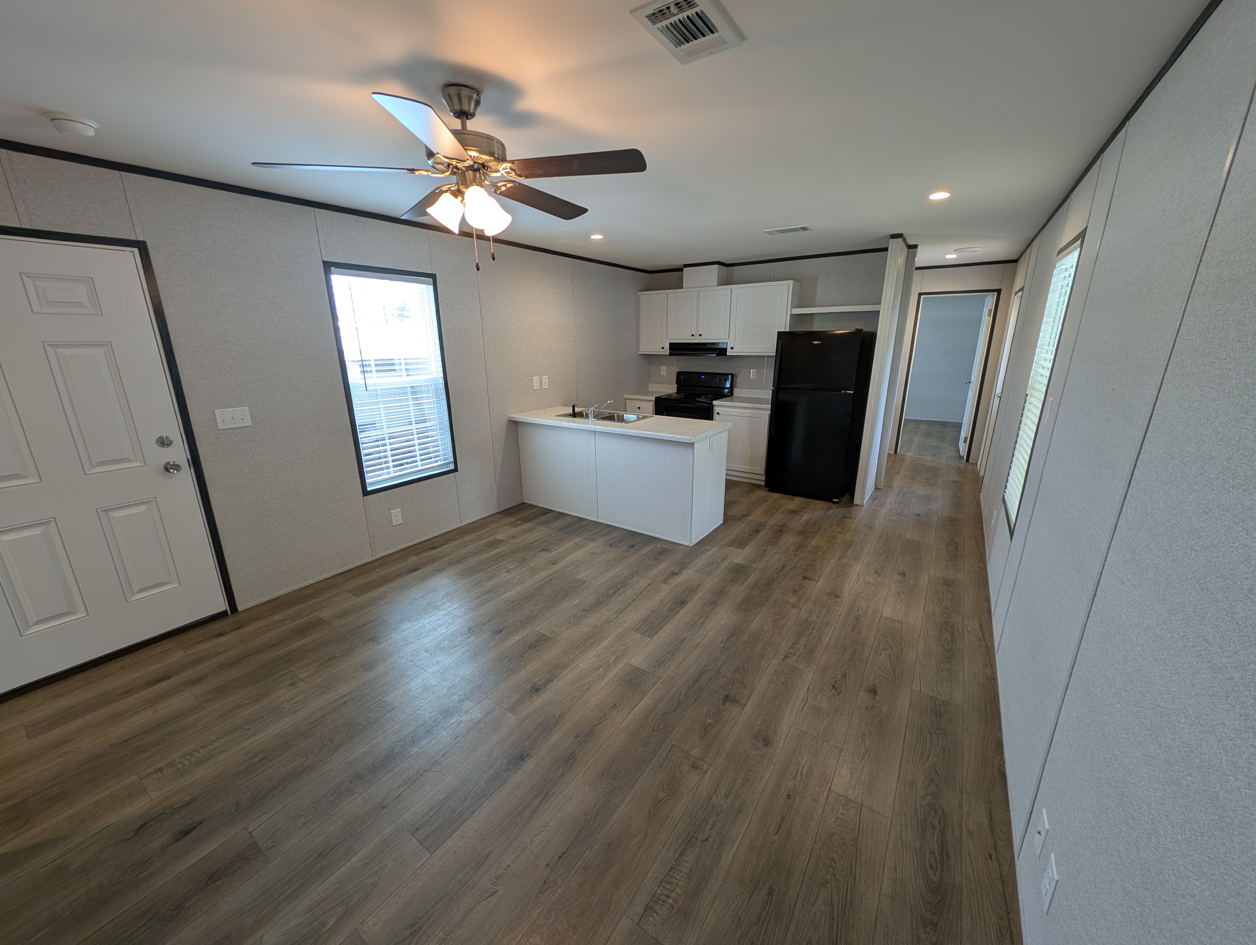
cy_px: 472
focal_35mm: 12
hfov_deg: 110.5
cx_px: 628
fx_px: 436
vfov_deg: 94.6
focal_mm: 2.23
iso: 52
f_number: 1.95
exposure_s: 1/60
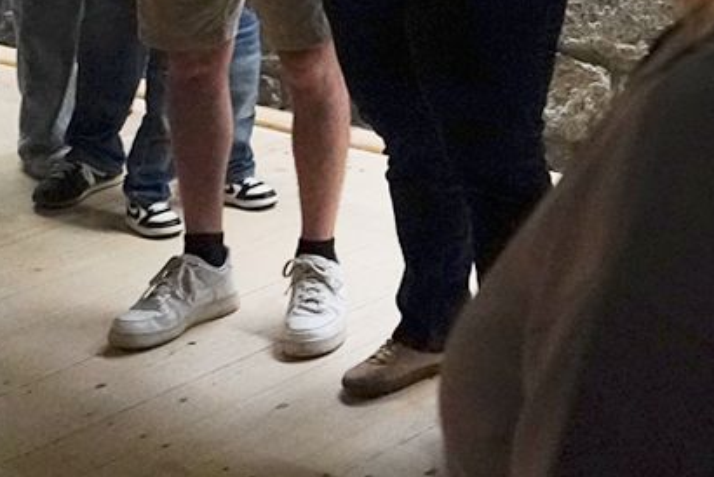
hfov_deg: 16.9
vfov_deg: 10.9
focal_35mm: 117
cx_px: 784
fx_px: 2322
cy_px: -420
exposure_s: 1/80
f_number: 2.8
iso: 6400
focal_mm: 24
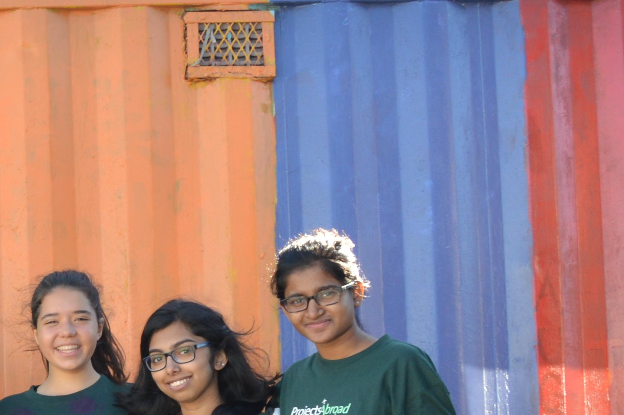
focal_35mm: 118
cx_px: -349
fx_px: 2044
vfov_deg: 11.3
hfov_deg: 15.8
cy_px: 527
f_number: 5.6
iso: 125
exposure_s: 1/125
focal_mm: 22
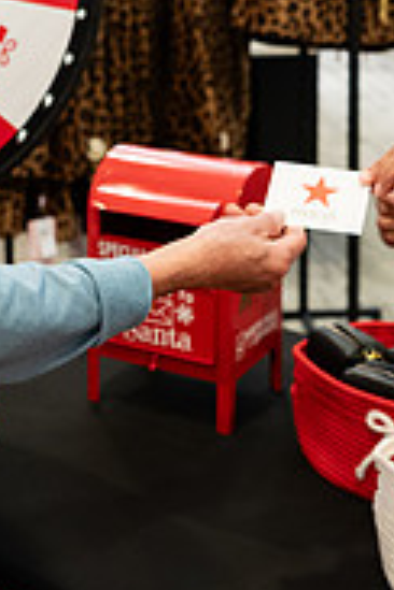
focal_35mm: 78
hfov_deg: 17.3
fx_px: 1280
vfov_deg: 25.1
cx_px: 68
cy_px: 44
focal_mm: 24
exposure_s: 1/125
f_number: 3.2
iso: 1000
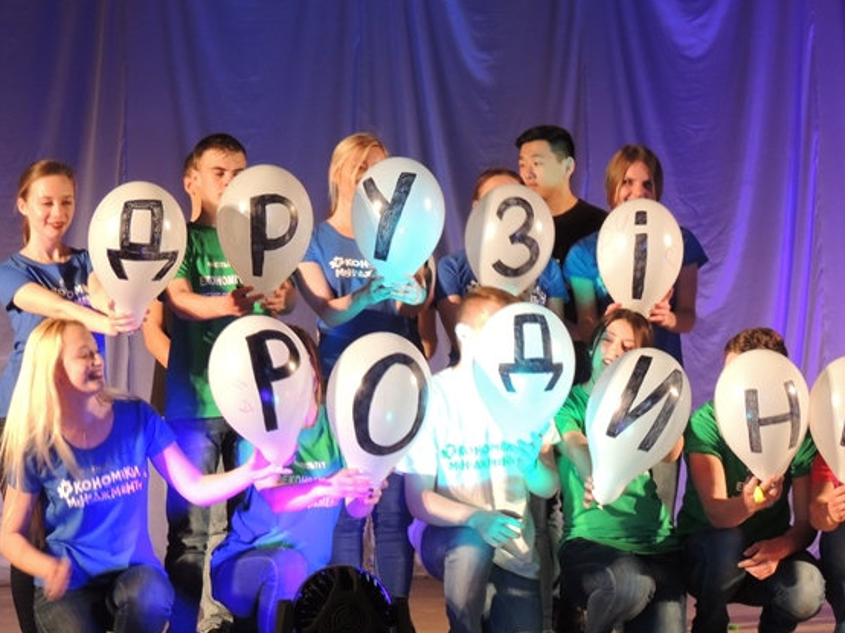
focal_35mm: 130
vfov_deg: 11.4
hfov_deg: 15.2
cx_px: 384
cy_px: 239
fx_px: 3172
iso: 400
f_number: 4.1
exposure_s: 1/60
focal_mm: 16
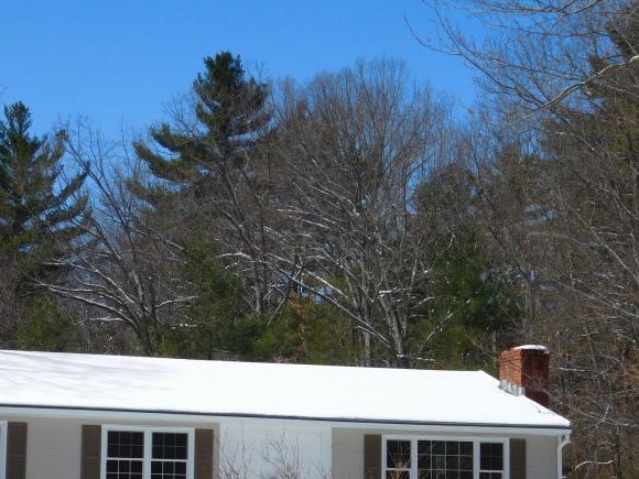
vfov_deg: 16.3
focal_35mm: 90
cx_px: 262
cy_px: 359
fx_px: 1661
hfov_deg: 21.7
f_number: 7.6
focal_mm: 9
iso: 125
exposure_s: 1/500
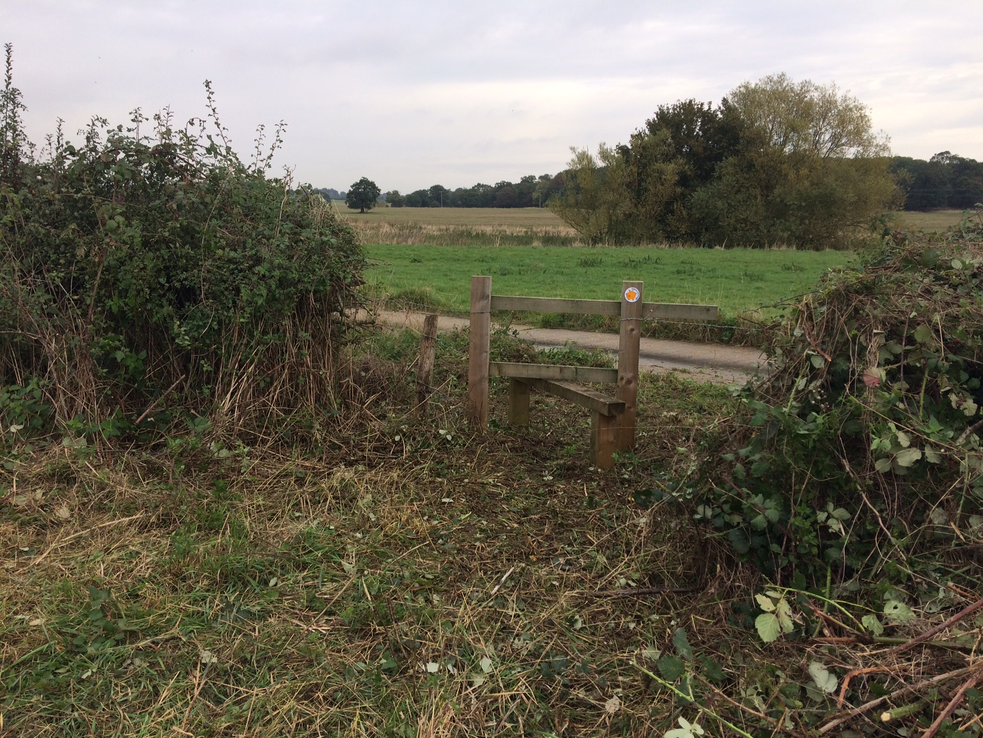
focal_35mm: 29
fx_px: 824
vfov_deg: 48.2
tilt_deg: -11.4
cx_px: 492
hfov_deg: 61.7
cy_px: 369
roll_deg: -1.4
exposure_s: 1/805
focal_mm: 4.15
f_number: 2.2
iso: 32
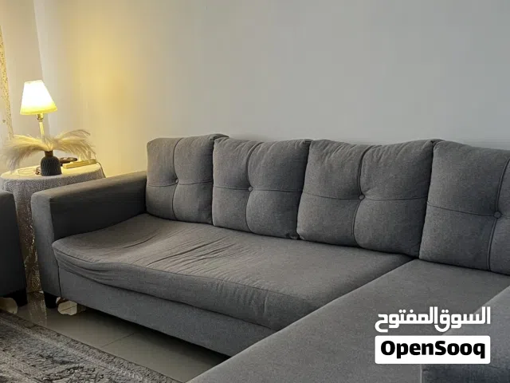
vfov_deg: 53.1
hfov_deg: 67.3
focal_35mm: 26
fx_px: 383
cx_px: 255
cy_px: 192
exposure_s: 1/50
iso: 125
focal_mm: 5.7
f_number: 1.5
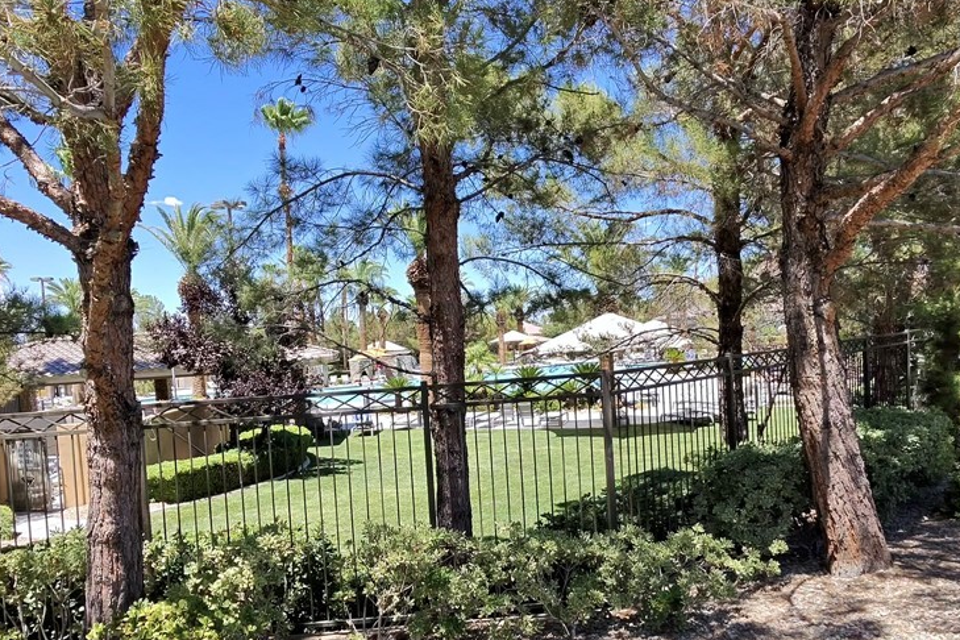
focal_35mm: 19
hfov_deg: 86.9
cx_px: 481
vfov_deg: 64.2
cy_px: 370
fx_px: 507
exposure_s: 1/556
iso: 54
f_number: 2.2
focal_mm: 2.24
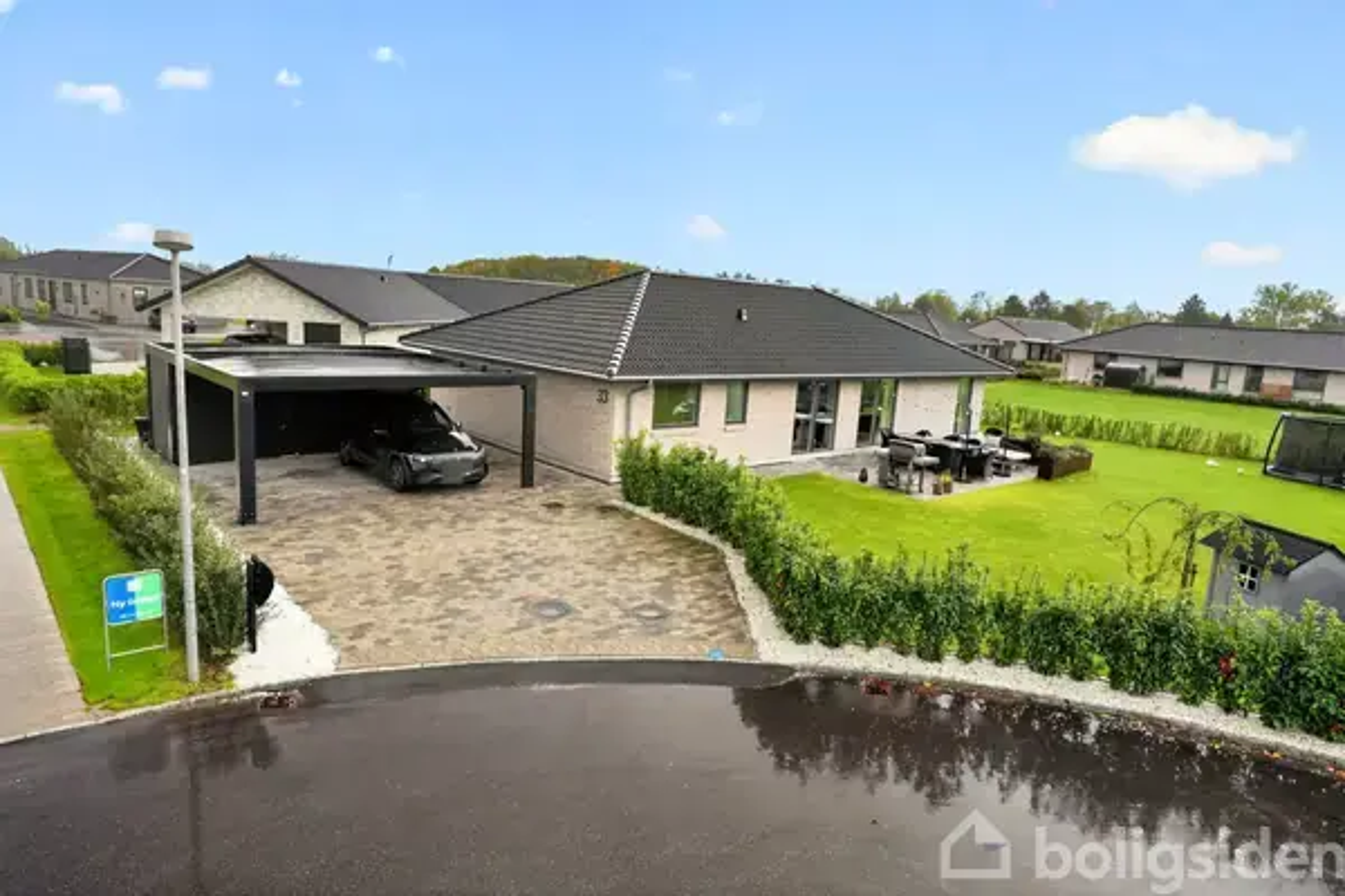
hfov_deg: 78.6
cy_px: 448
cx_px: 672
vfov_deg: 57.2
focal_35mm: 22
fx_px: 822
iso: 1250
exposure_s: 1/500
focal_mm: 22
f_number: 8
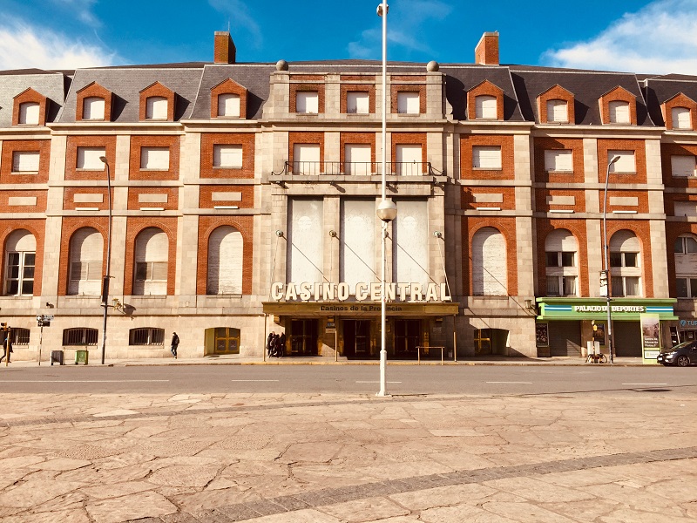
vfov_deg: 48.2
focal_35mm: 29
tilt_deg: +8.2
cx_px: 348
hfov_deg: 61.7
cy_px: 262
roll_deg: -1.1
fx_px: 584
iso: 32
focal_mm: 4.15
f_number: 2.2
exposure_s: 1/1980
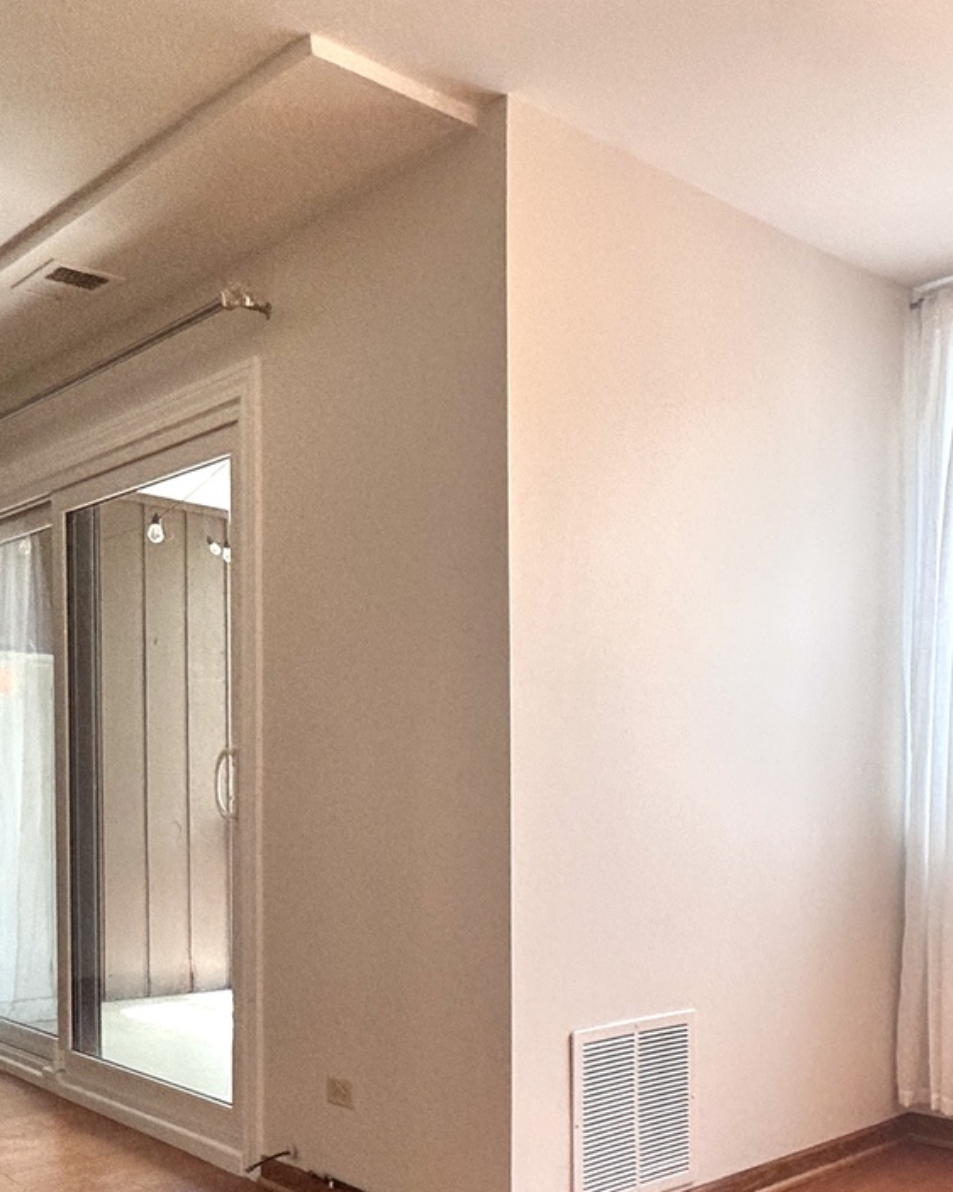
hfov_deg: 49.2
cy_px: 829
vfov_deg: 60.2
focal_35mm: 28
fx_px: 988
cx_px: 731
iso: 40
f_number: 2.2
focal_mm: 2.22
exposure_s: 1/238
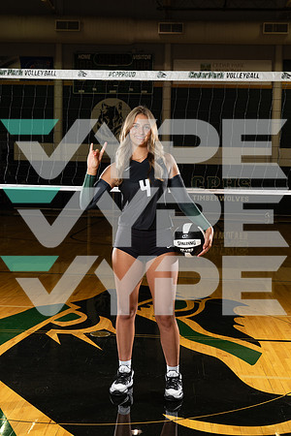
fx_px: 570
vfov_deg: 41.9
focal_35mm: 47
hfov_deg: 28.6
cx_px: 146
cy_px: 218
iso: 800
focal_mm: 47
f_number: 5.6
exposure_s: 1/250
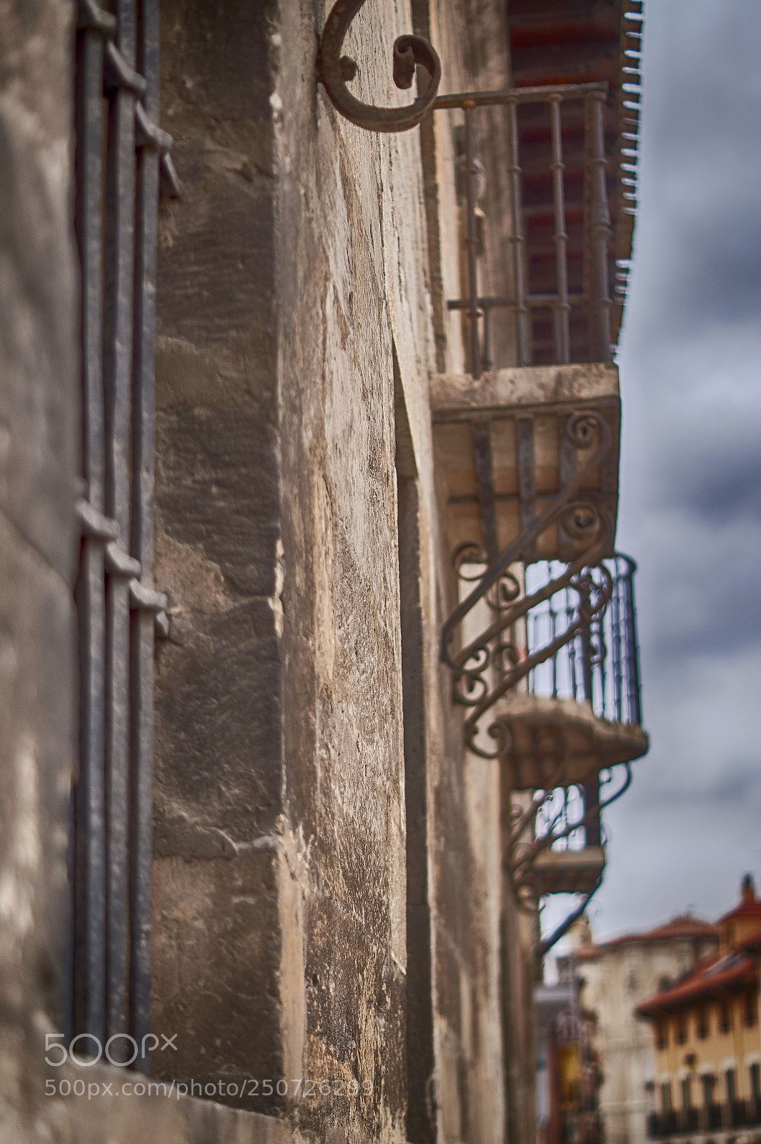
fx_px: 2381
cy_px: 572
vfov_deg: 27.0
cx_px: 380
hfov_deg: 18.2
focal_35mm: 75
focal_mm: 50
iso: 100
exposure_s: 1/1600
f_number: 1.8
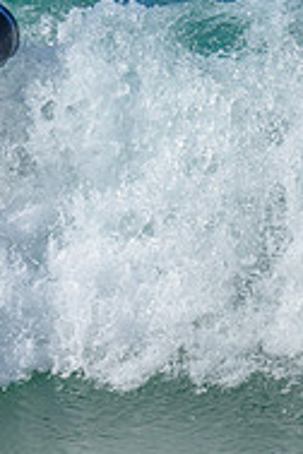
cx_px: -289
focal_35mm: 3370
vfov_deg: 0.6
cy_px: 70
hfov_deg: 0.4
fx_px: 42543
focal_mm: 800
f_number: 6.3
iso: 280
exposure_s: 1/2000
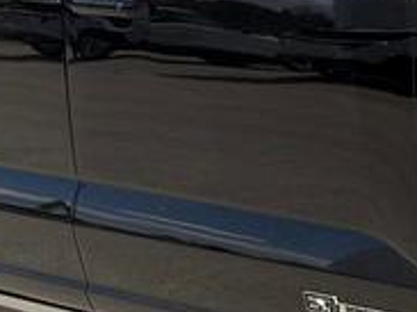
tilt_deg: -7.0
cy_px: 203
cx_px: 551
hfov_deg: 11.4
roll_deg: +2.3
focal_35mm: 168
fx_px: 2022
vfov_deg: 8.8
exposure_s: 1/6173
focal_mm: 6.76
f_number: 1.78
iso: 80
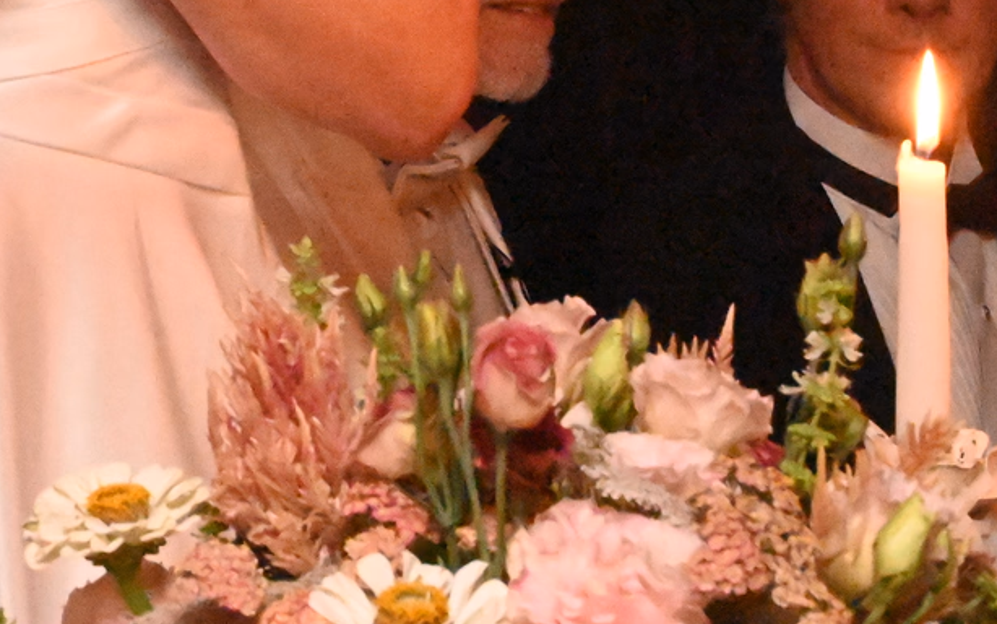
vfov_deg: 6.4
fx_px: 5490
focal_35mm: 202
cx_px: -208
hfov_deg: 10.2
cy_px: -356
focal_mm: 59
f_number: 18
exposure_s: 1/60
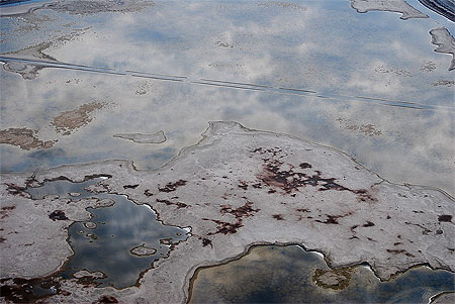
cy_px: 152
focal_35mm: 82
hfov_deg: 24.6
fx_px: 1044
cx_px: 228
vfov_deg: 16.6
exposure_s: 1/250
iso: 100
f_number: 8
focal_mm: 55
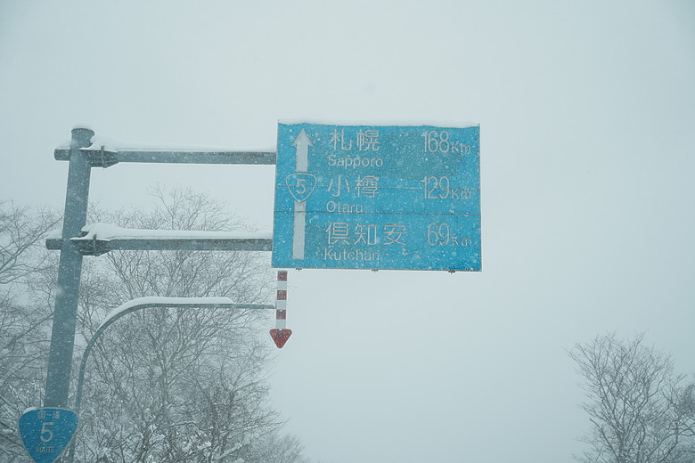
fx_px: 1210
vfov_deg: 21.7
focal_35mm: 63
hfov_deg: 32.0
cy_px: 232
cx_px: 348
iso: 125
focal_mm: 62.7
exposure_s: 1/800
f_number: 5.6
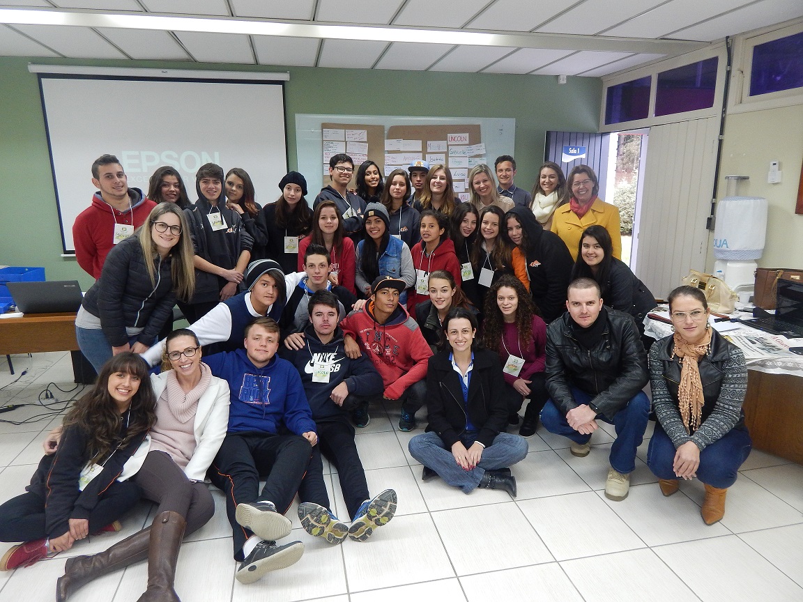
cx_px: 402
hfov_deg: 76.4
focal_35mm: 22
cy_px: 301
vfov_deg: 61.1
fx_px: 510
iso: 220
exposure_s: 1/30
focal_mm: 4
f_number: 3
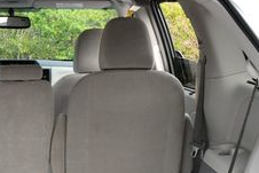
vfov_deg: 13.1
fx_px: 734
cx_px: 15
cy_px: 212
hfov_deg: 19.6
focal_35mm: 102
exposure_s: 1/250
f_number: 5
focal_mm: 18
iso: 400
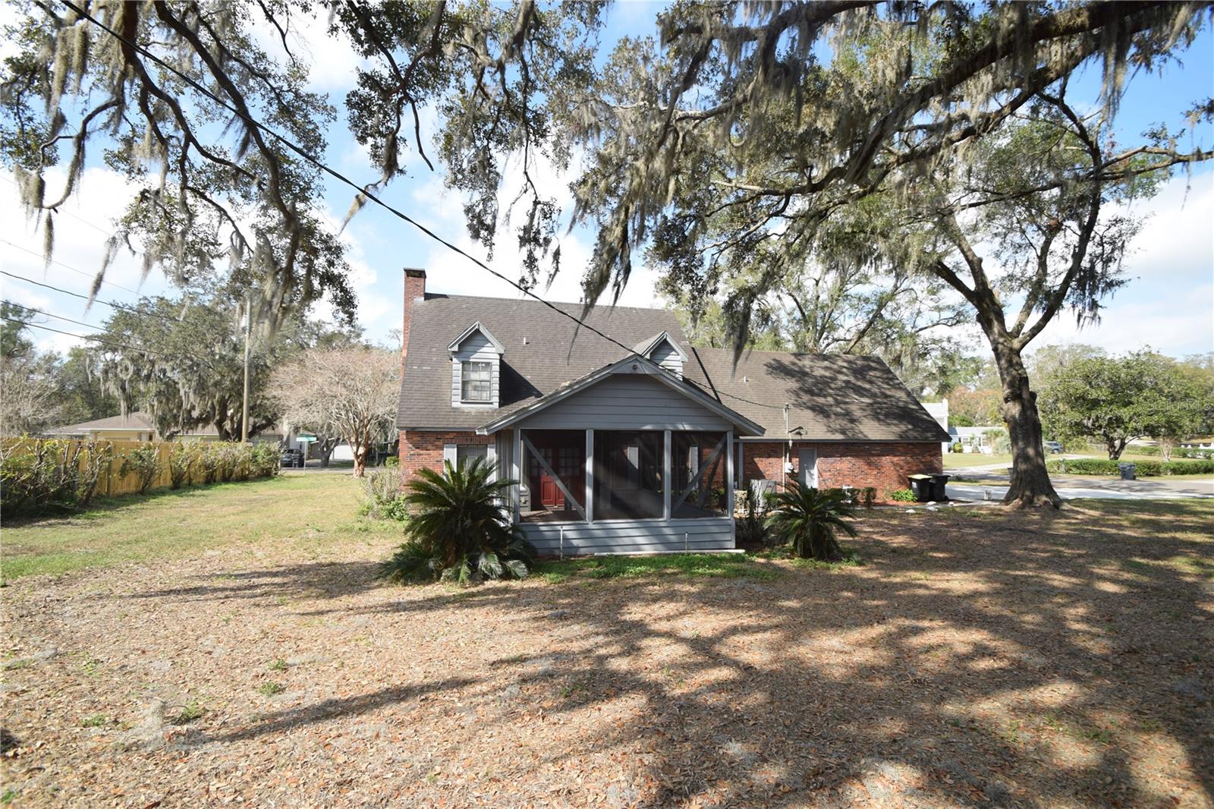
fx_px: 506
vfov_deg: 77.3
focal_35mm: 15
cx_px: 607
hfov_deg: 100.4
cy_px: 404
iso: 100
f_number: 6.3
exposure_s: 1/160
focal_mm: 10
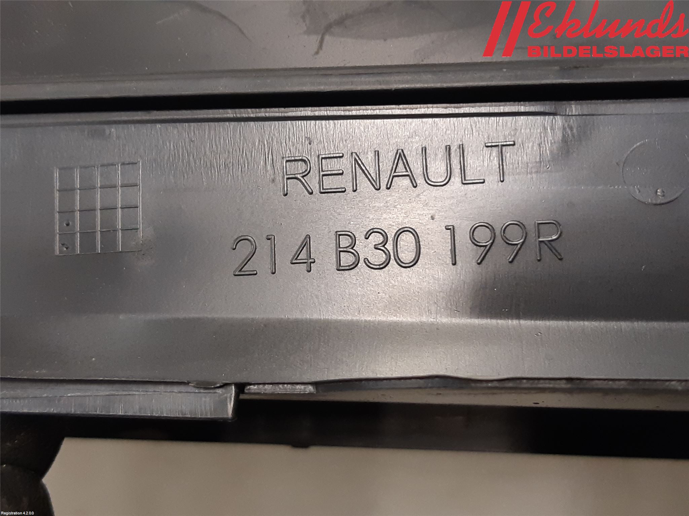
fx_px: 518
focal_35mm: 26
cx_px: 344
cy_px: 258
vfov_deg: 53.1
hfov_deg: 67.3
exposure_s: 1/50
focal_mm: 3.93
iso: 200
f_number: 1.7
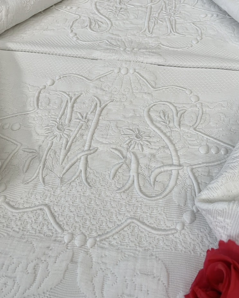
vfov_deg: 62.2
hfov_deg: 51.5
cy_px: 144
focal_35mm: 28
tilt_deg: -55.1
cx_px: 123
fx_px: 248
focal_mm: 4.2
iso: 64
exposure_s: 1/50
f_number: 1.6
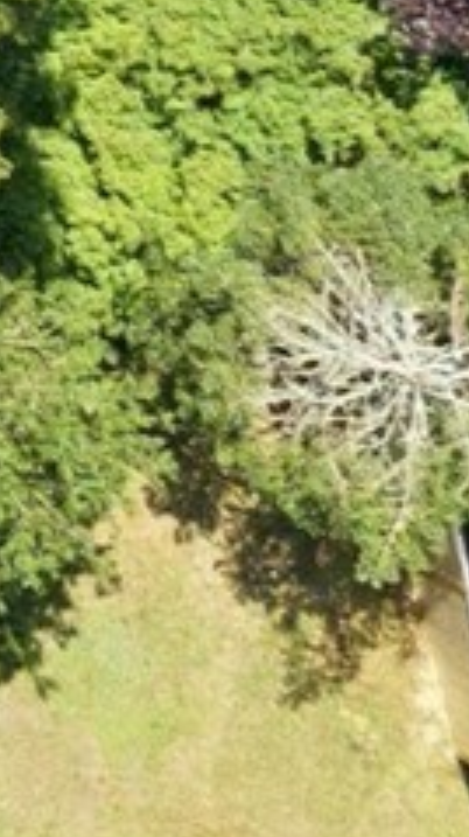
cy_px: -1282
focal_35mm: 224
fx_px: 4965
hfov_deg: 4.7
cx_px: -1698
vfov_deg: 8.6
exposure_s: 1/240
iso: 200
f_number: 1.8
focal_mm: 8.7
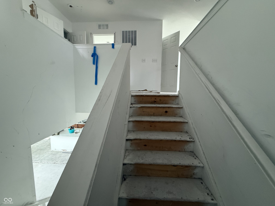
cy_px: 103
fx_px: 111
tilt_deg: -5.9
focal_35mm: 14
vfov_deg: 85.7
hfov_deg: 102.1
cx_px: 138
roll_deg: -0.7
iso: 500
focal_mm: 2.22
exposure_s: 1/60
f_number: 2.2
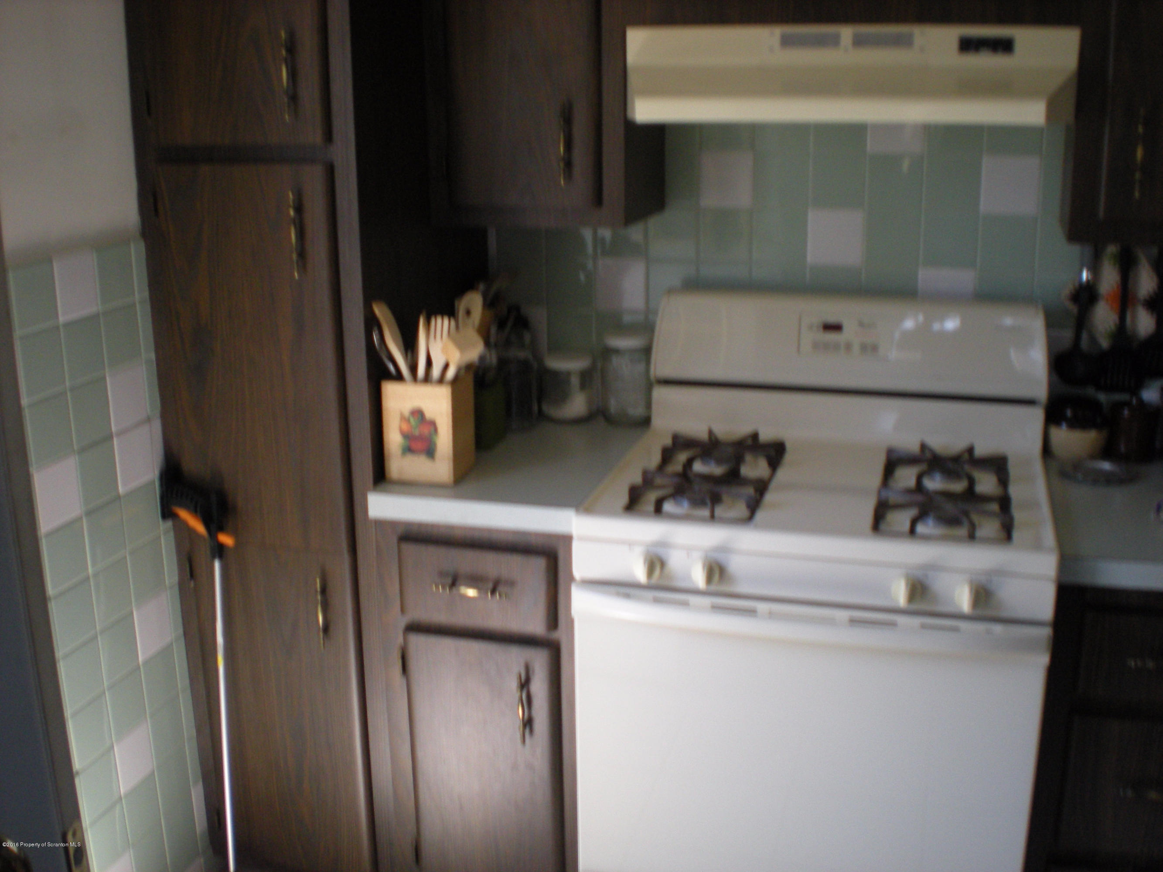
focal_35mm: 38
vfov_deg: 37.7
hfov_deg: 49.0
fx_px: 1277
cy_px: 436
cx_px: 582
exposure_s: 1/43
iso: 200
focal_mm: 6.3
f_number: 3.1
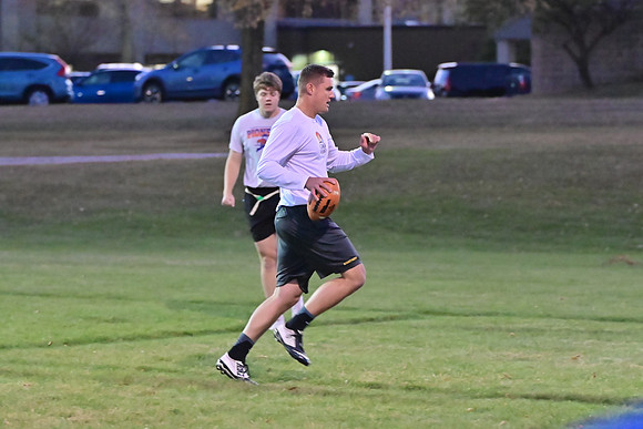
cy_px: 214
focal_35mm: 195
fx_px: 3484
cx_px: 322
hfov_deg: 10.5
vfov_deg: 7.0
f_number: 4
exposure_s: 1/400
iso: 6400
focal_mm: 130
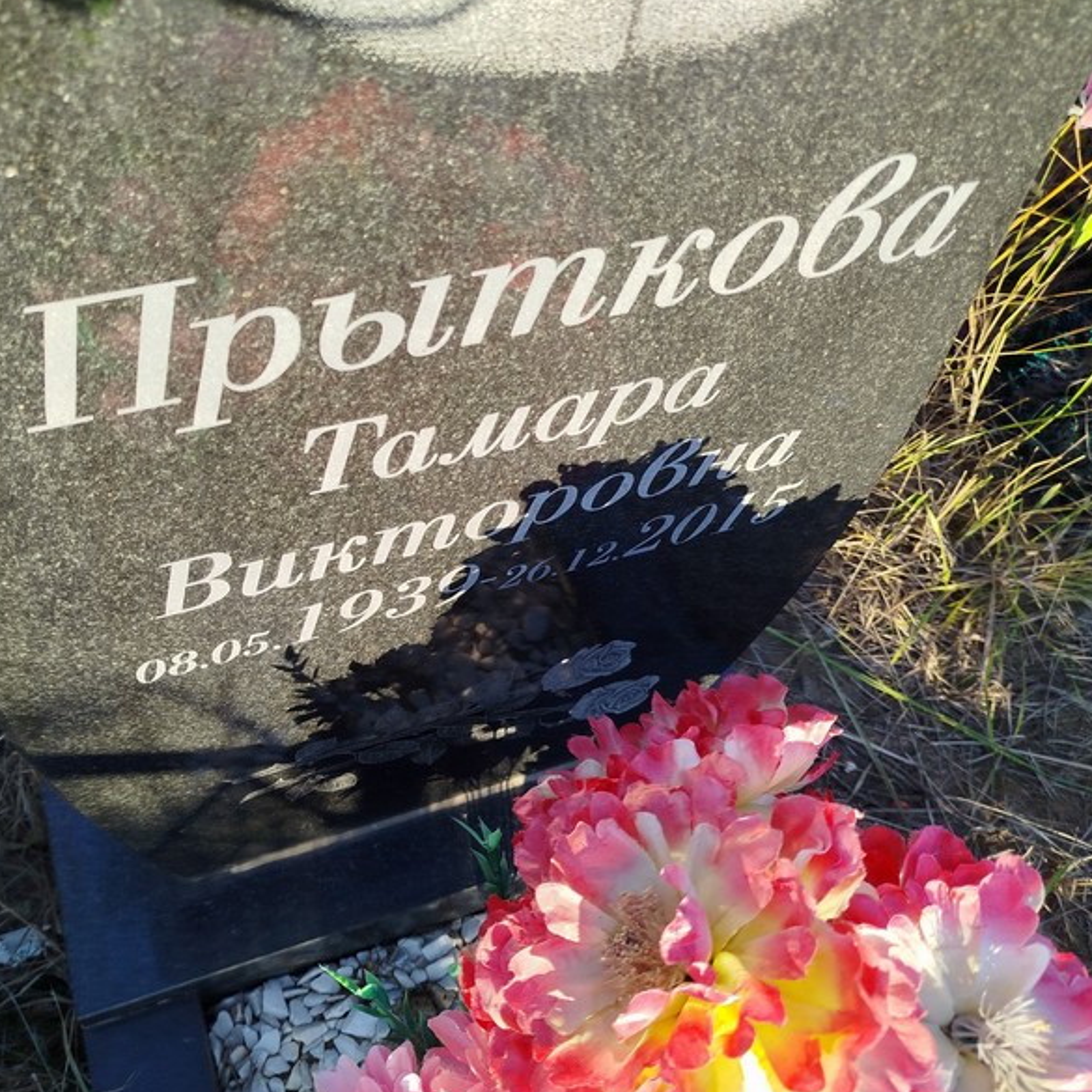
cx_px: 437
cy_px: 554
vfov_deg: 55.6
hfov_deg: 55.2
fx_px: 1035
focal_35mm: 29
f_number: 1.7
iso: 50
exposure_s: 1/257
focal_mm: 5.31
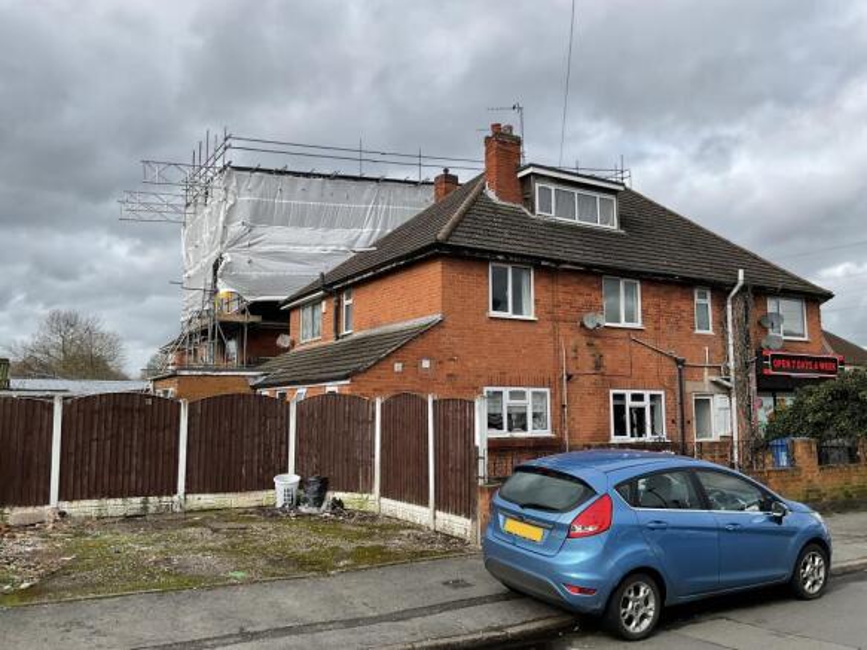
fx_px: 726
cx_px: 434
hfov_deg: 61.7
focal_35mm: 29
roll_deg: +0.4
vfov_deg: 48.2
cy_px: 325
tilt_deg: +7.1
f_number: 1.8
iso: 16
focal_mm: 3
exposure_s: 1/1035
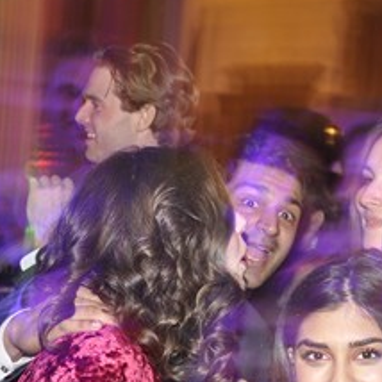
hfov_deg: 20.2
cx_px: 309
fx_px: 1061
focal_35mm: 85
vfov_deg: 20.2
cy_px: 299
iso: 400
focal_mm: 26
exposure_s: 1
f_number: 5
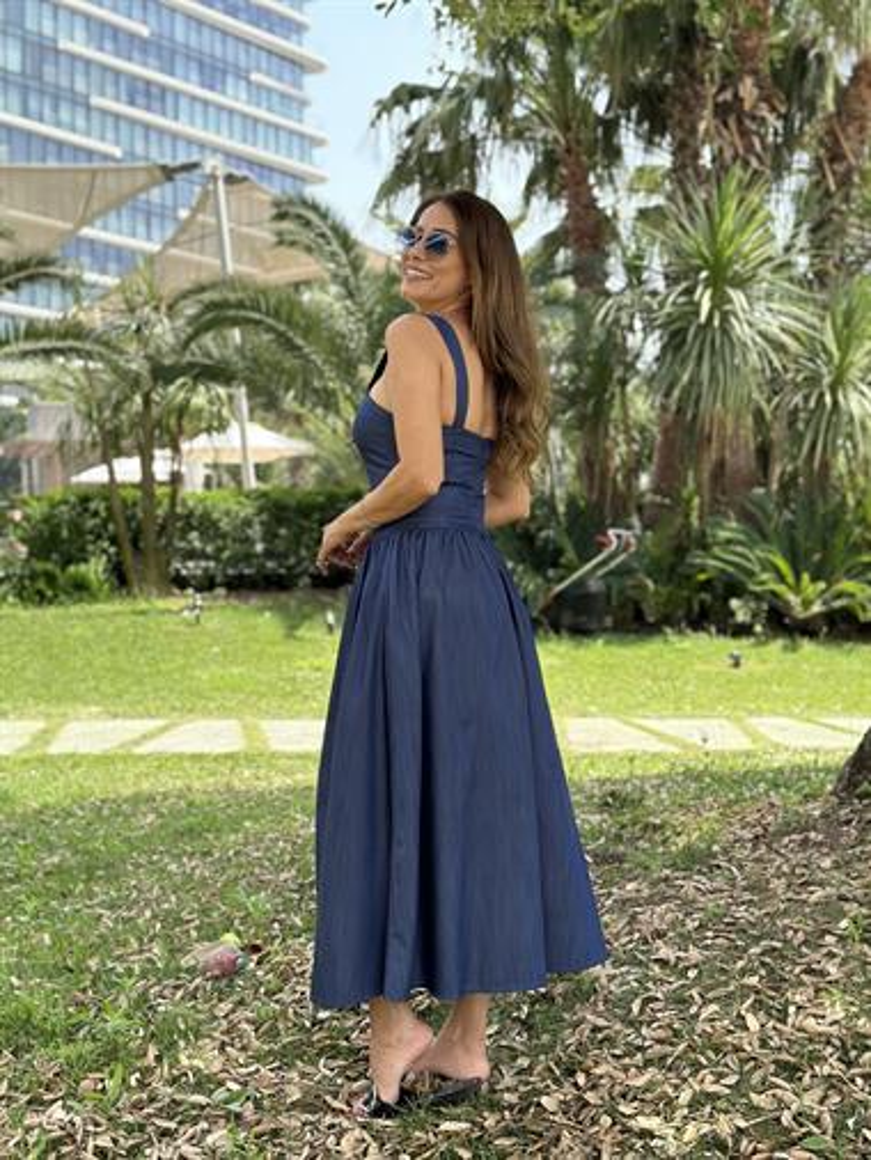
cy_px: 580
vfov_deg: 39.6
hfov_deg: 30.3
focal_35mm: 48
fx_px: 1609
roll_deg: -0.3
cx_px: 436
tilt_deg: -1.3
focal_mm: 6.86
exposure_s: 1/1145
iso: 80
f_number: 1.78
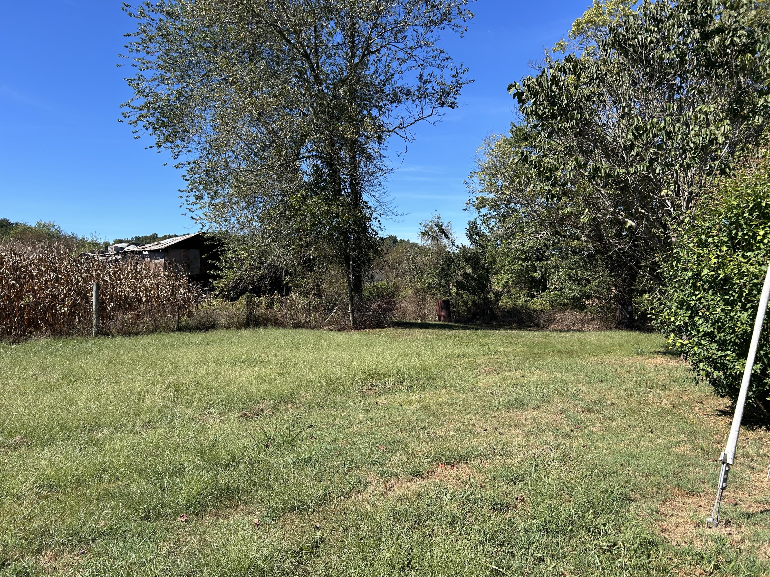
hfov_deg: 67.3
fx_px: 578
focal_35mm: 26
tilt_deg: +0.1
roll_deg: +1.7
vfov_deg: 53.1
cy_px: 288
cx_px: 385
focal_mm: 5.7
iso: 50
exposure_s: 1/2404
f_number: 1.5
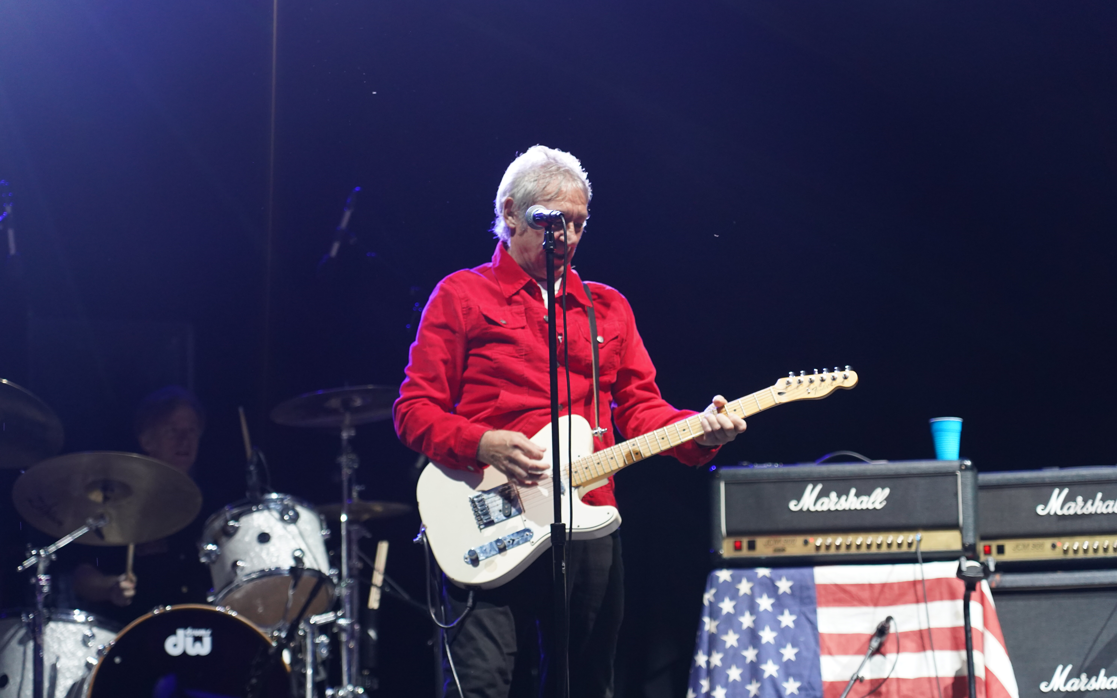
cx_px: 554
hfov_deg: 19.3
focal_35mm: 108
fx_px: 3288
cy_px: 364
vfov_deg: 12.1
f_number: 4
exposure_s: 1/160
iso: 2500
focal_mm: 105
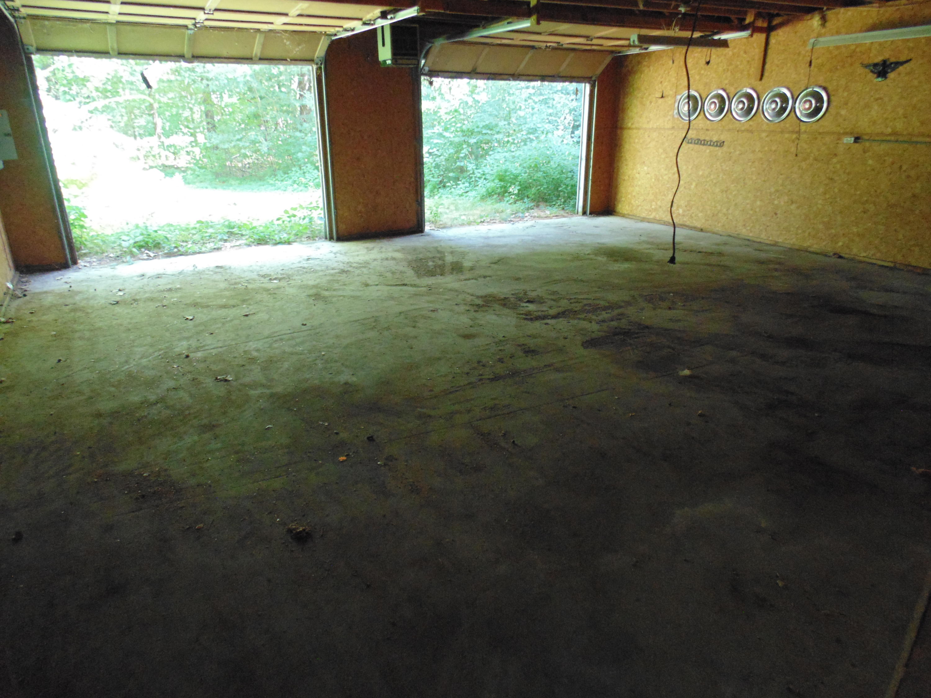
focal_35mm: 22
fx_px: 592
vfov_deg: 61.1
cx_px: 466
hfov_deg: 76.4
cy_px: 349
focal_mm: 4
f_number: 3.1
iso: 400
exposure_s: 1/20
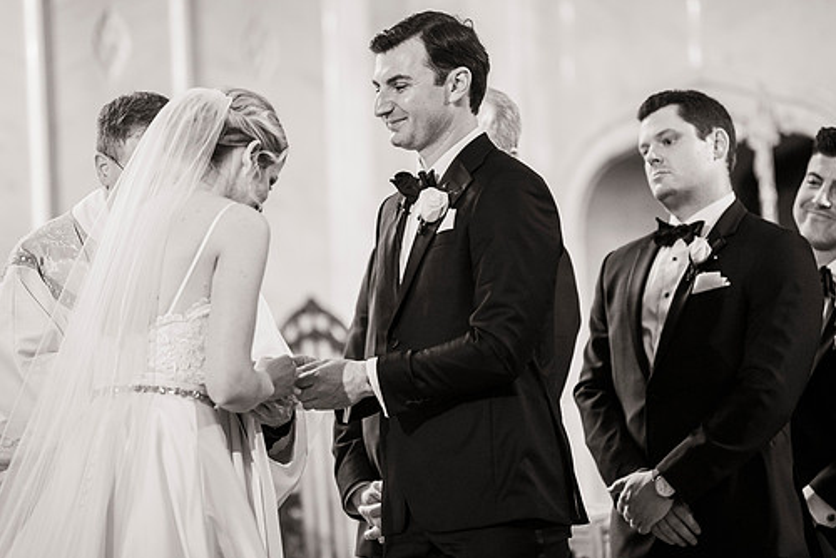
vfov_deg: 5.9
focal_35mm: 232
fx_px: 5390
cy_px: 251
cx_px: 405
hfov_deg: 8.9
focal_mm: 200
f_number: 2.8
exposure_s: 1/125
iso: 3200
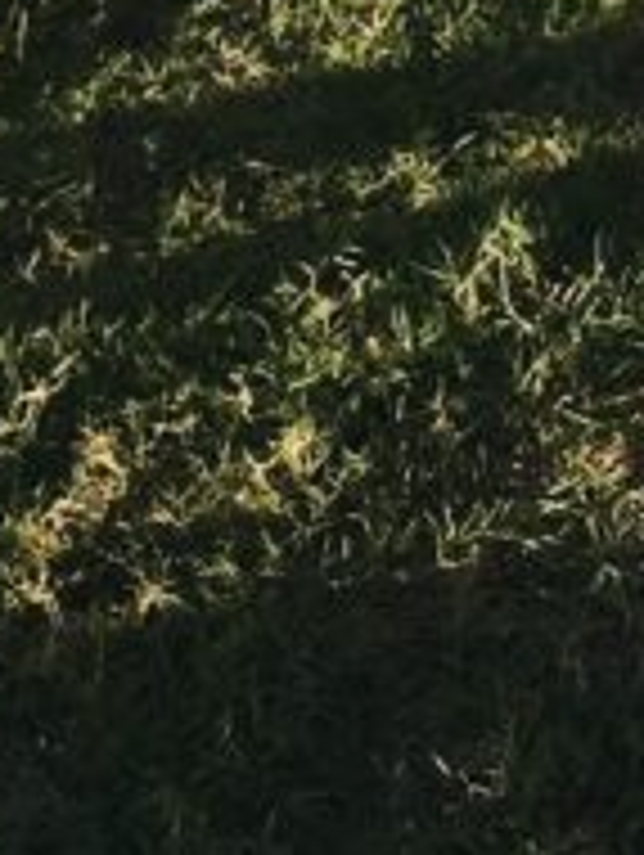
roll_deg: +0.8
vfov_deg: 11.1
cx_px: 1446
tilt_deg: -15.2
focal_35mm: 156
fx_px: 3861
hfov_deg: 8.8
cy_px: -1008
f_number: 2.2
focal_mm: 4.15
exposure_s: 1/608
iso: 32
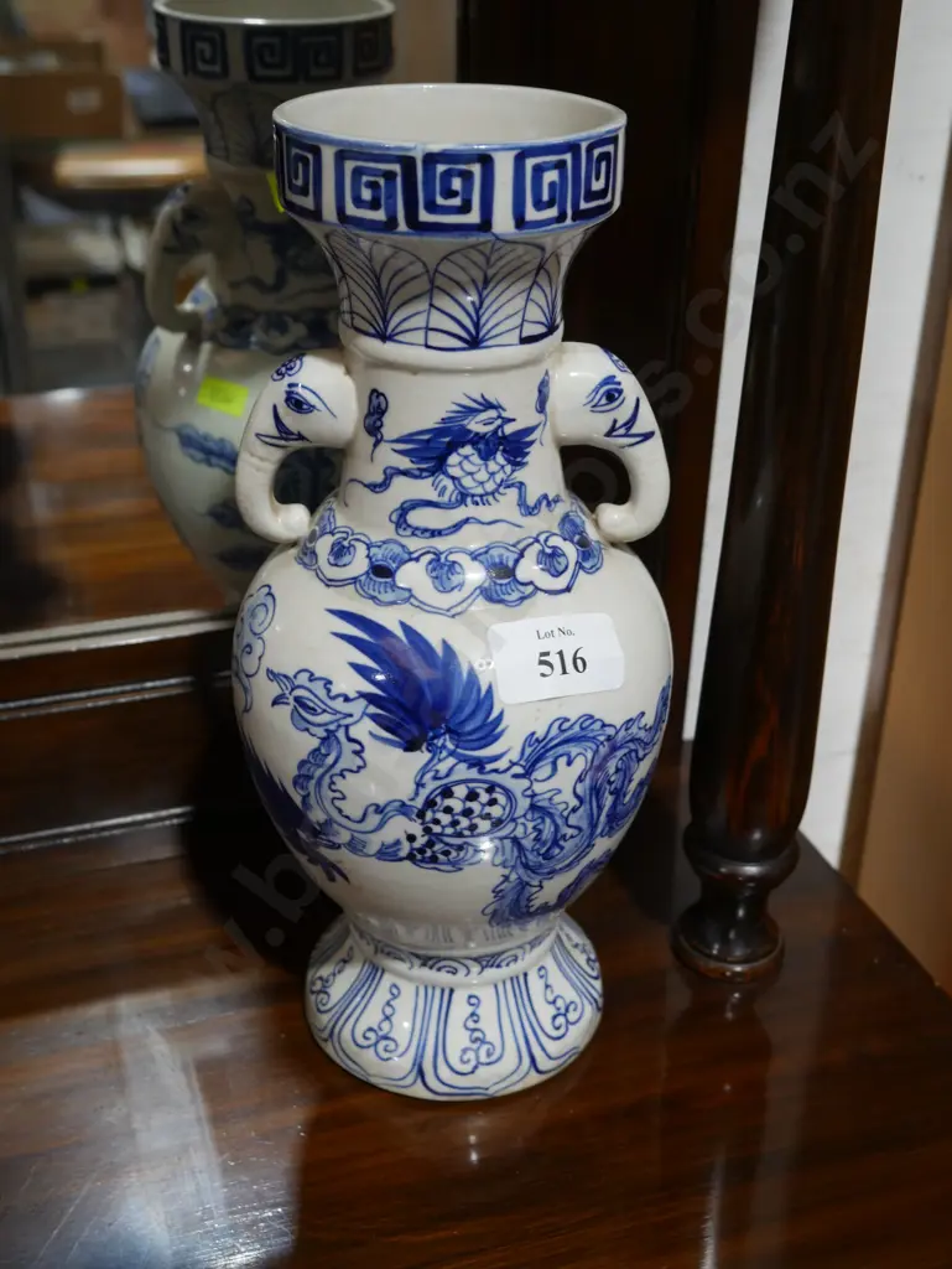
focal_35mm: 40
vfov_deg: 46.8
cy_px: 634
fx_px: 1466
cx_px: 476
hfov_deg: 36.0
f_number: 4.5
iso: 400
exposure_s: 1/60
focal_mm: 20
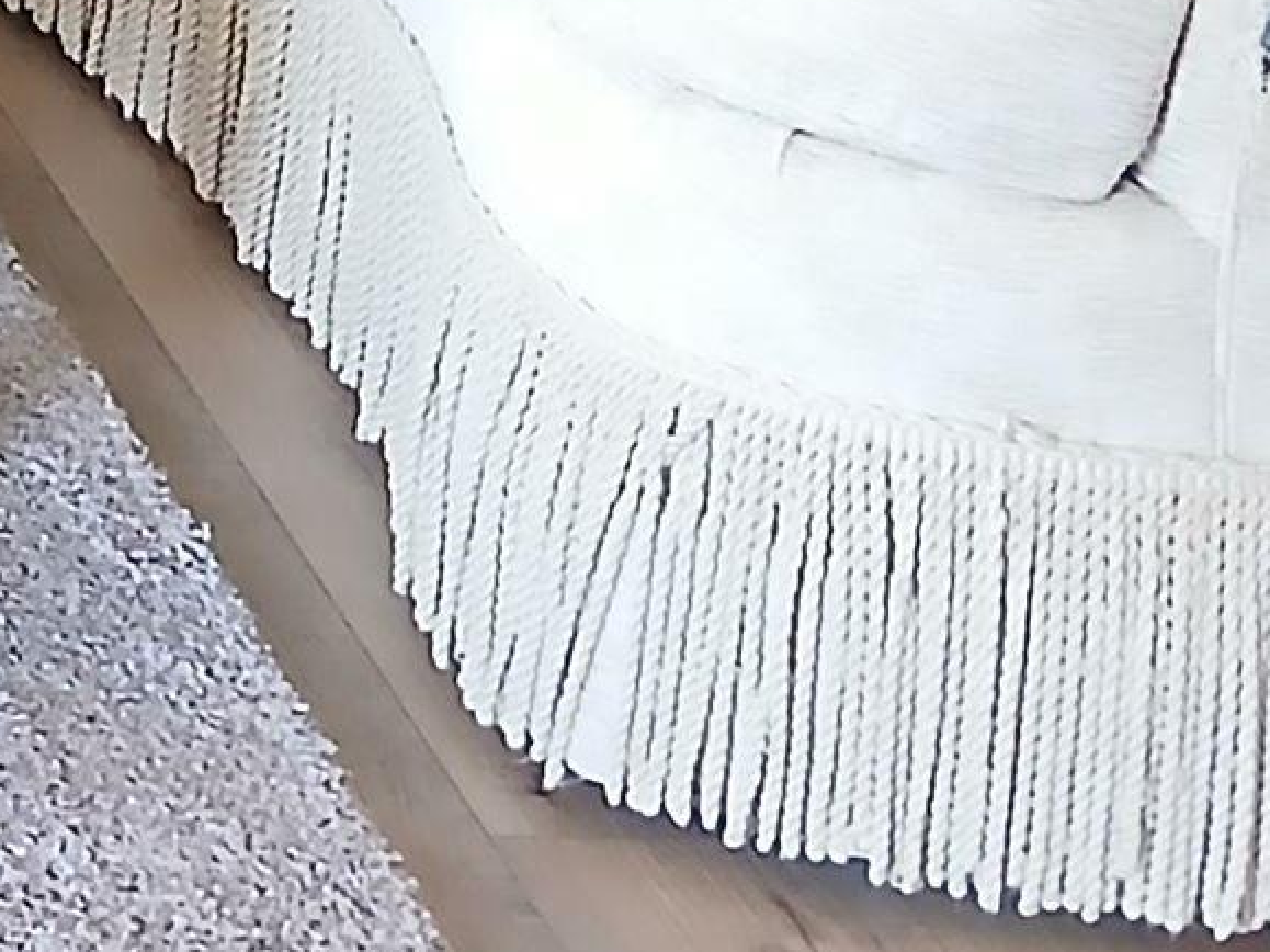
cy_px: -1226
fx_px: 5062
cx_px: -1272
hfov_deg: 12.6
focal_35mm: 138
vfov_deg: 9.7
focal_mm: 3.98
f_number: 1.8
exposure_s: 1/24
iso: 400
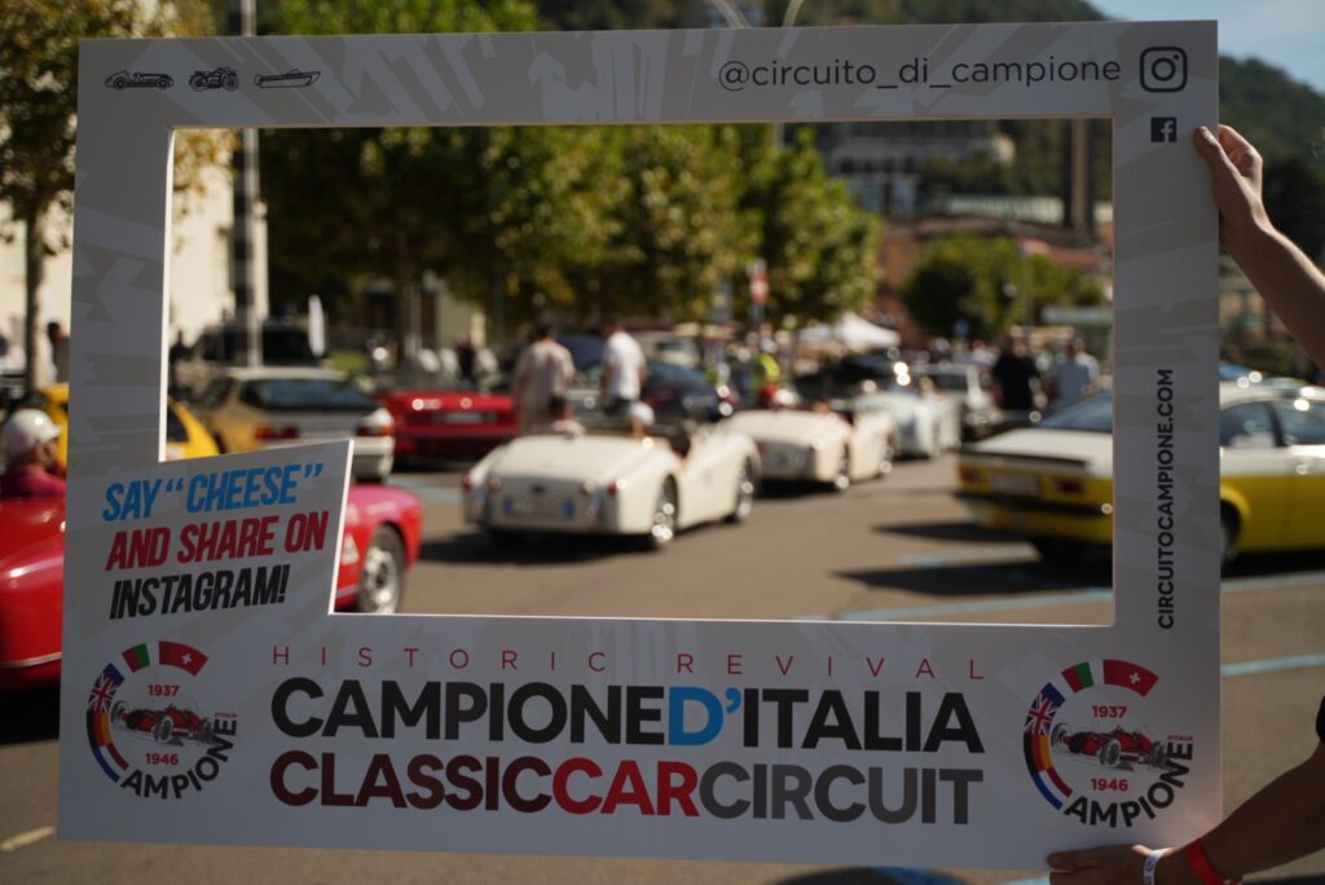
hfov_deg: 41.9
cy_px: 442
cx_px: 662
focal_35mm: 47
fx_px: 1731
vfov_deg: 28.7
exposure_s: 1/250
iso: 160
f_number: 2.8
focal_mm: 47
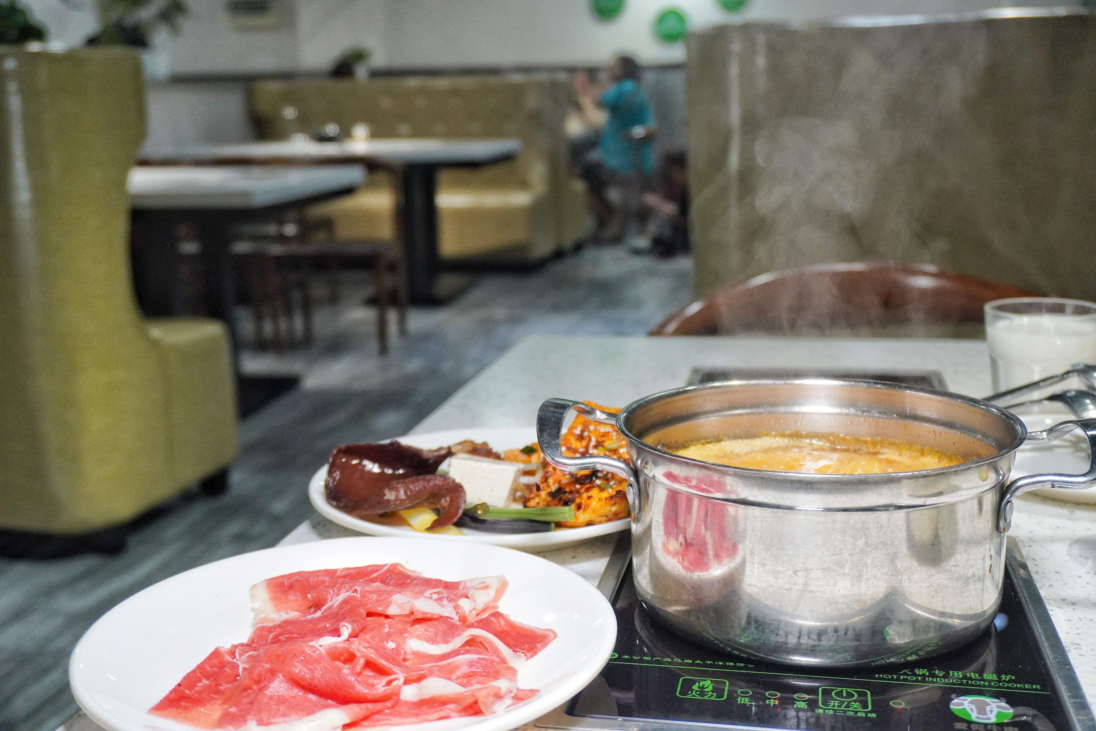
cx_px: 548
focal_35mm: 40
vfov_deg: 33.0
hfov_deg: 47.9
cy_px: 366
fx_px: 1233
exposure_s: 1/160
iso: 1600
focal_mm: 27
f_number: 4.5
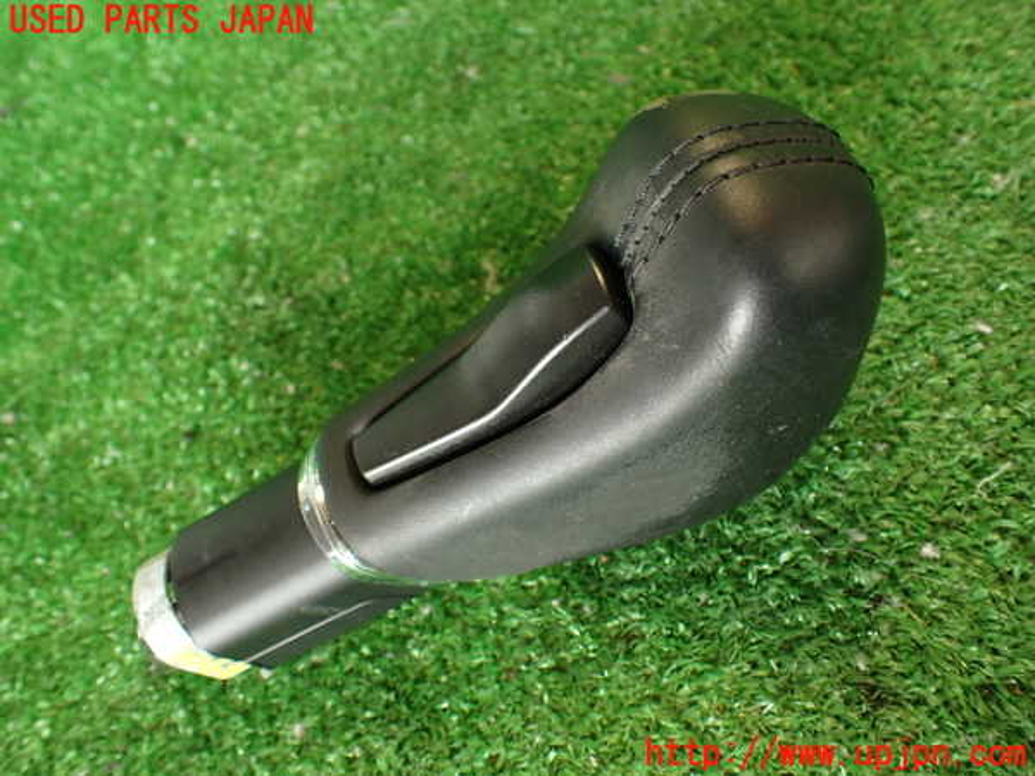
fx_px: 897
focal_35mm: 30
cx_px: 518
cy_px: 388
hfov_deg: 60.0
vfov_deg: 46.8
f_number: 2.3
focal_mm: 5.4
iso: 200
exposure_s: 1/30
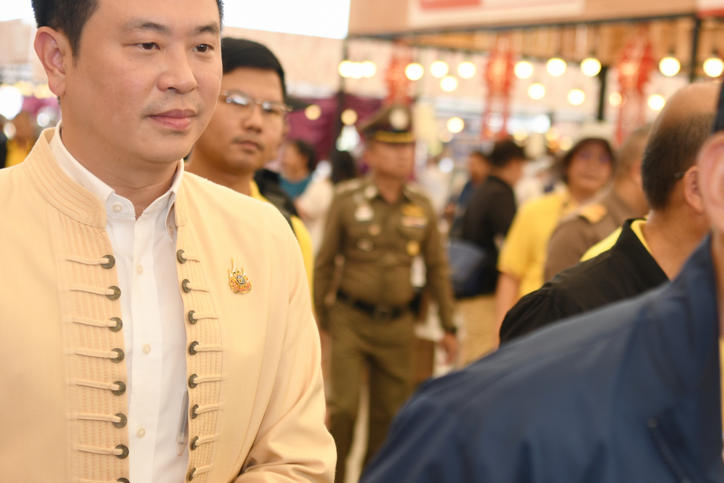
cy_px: 279
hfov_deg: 21.9
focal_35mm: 93
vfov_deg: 14.7
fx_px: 1870
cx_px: 382
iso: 200
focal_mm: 48
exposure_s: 1/200
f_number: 2.8
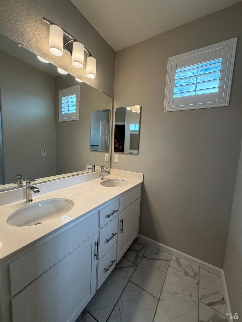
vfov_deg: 102.0
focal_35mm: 14
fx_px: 130
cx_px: 121
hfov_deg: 85.7
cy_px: 161
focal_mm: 2.22
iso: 100
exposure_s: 1/120
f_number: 2.2
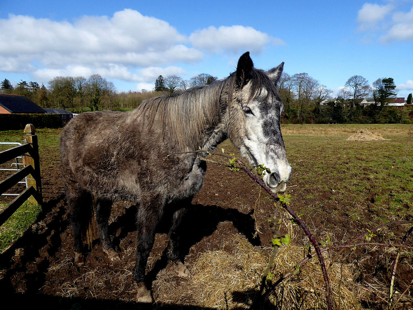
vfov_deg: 56.8
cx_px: 206
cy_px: 155
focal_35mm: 24
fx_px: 286
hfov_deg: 71.6
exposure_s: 1/1000
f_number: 3.3
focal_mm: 4.3
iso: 100
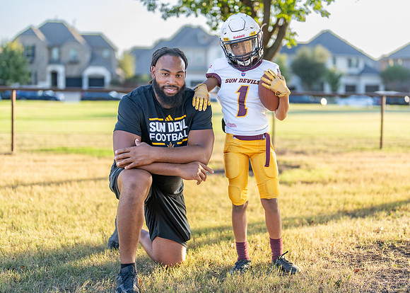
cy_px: 146
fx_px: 722
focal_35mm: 62
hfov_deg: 31.7
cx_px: 221
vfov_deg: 22.9
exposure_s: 1/1000
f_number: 1.2
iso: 100
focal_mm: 50
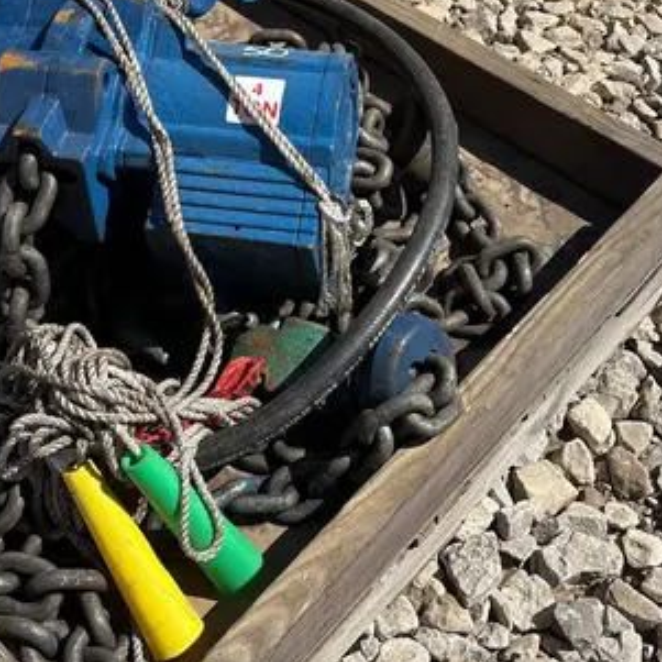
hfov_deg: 30.5
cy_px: 142
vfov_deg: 29.9
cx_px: 295
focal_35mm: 56
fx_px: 1212
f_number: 1.6
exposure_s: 1/3788
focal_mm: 5.96
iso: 50
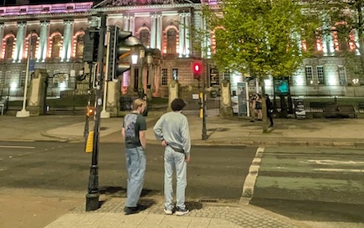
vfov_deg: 28.8
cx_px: 180
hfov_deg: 50.4
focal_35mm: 39
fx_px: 387
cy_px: -39
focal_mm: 2.35
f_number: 2.2
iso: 405
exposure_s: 1/20
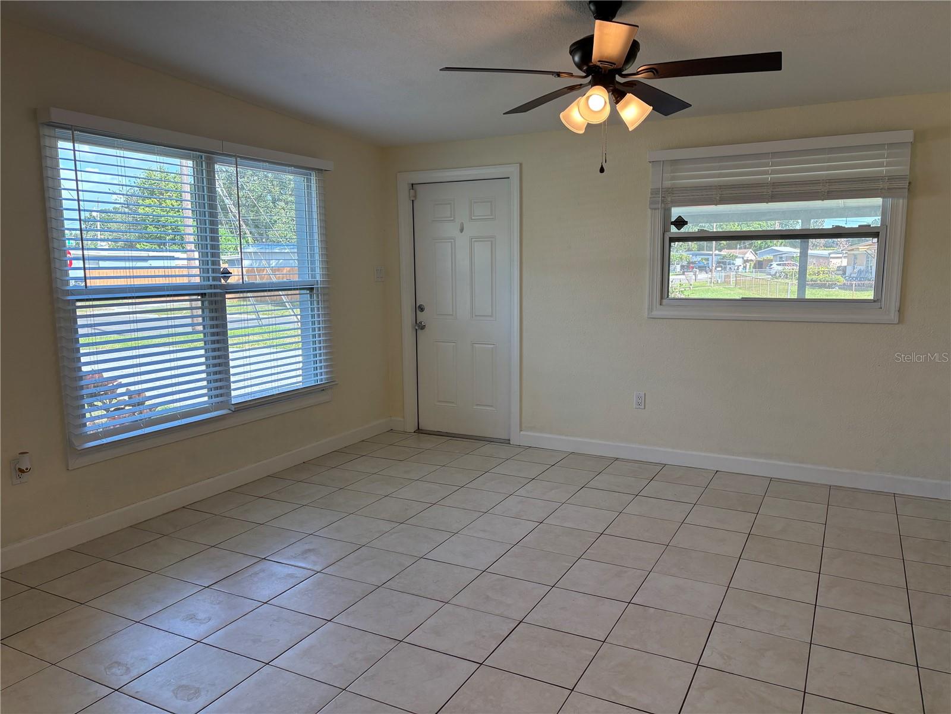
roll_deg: +0.5
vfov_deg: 53.1
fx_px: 714
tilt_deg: -7.5
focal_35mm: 26
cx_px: 476
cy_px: 357
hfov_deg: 67.3
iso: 64
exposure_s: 1/164
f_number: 1.6
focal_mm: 5.96
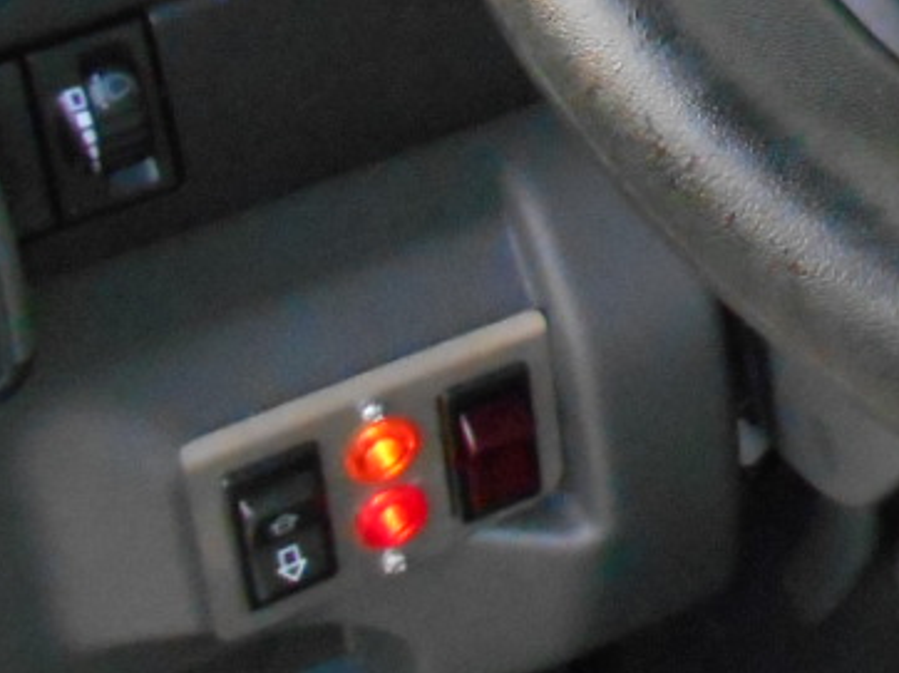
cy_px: -579
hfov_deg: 15.5
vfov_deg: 11.8
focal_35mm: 115
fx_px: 2985
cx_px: 1440
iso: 720
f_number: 3.2
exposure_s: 1/250
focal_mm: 4.6
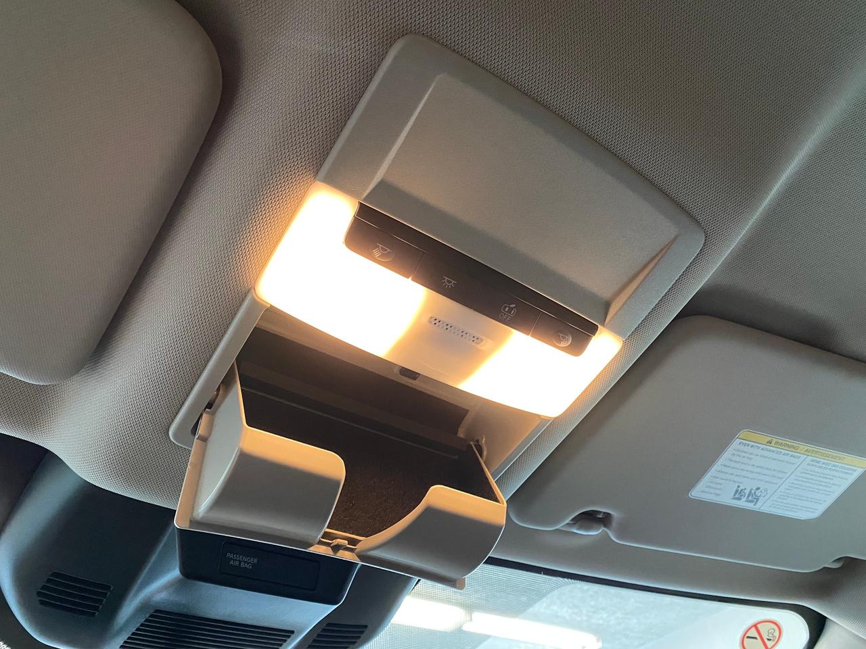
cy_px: 324
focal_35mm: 26
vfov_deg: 53.1
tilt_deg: +43.4
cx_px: 433
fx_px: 650
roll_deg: +5.9
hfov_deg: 67.3
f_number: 1.8
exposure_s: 1/40
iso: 400
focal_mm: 4.25
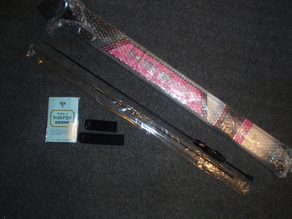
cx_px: 146
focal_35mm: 28
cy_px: 110
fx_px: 236
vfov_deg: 49.7
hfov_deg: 63.4
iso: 400
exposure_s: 1/30
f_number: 3.9
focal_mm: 5
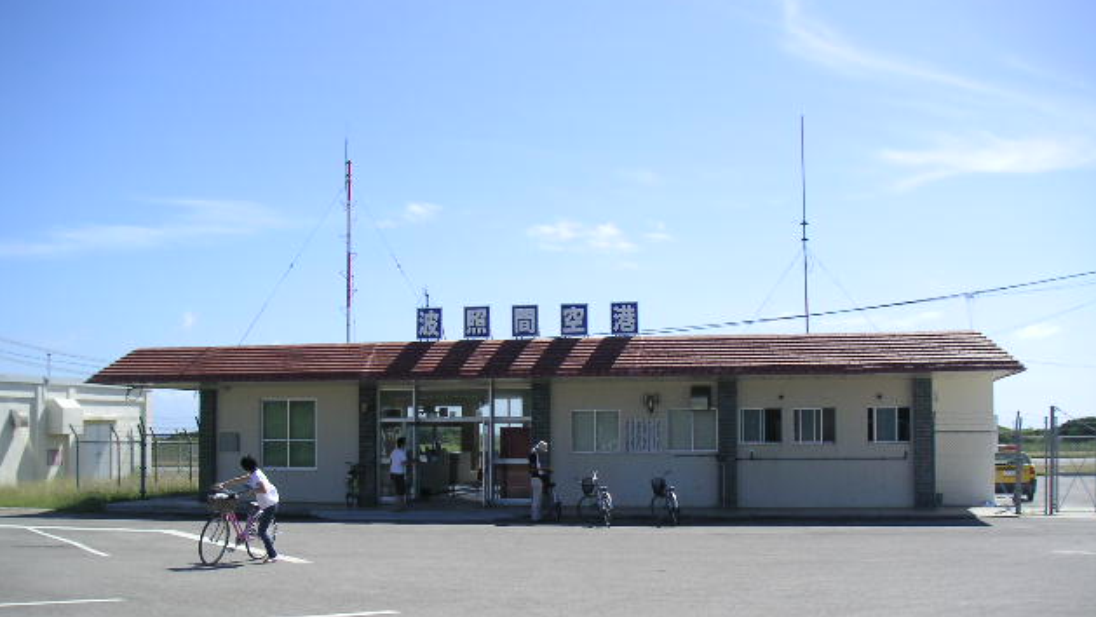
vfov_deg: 28.9
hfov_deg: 49.4
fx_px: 1192
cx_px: 554
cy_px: 396
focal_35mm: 41
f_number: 6.7
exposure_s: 1/180
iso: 50
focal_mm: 5.7
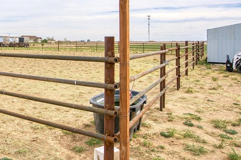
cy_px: 38
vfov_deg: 37.8
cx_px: 42
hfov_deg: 51.6
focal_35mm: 34
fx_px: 228
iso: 500
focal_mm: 16
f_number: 4
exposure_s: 1/4000
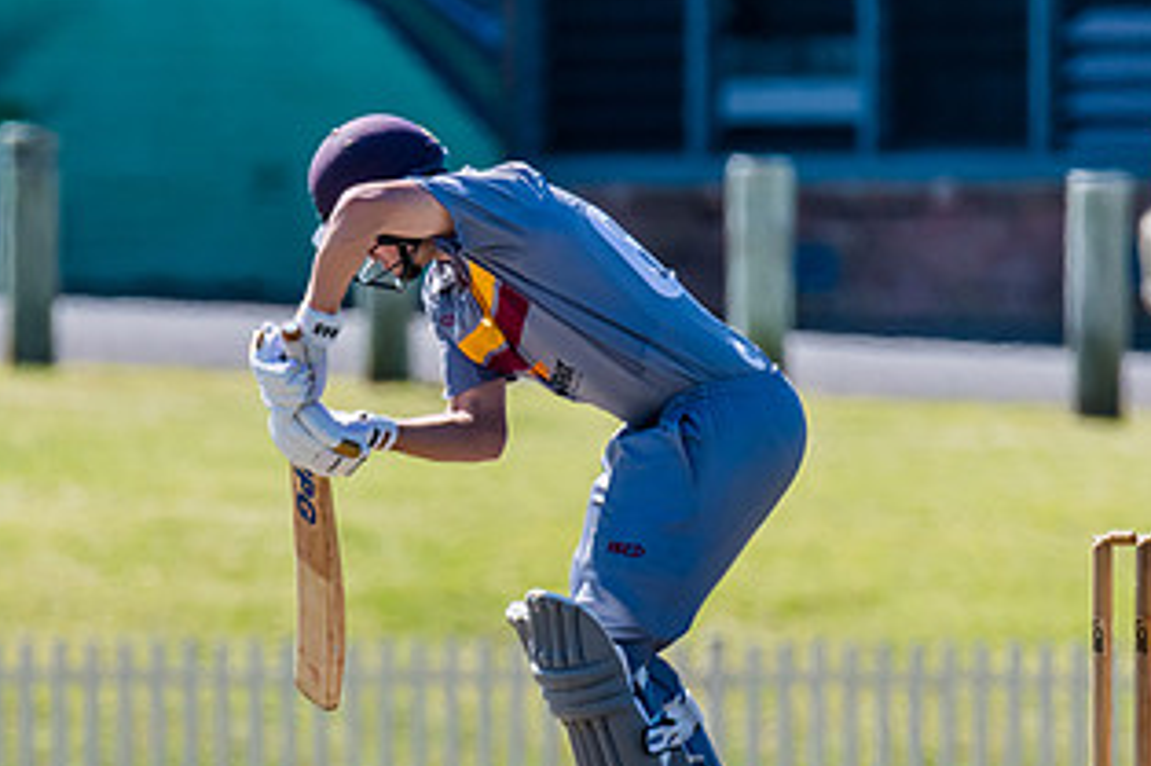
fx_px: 41860
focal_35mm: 1310
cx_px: 364
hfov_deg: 1.6
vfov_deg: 1.0
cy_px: 560
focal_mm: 600
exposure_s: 1/2000
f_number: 6.3
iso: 640
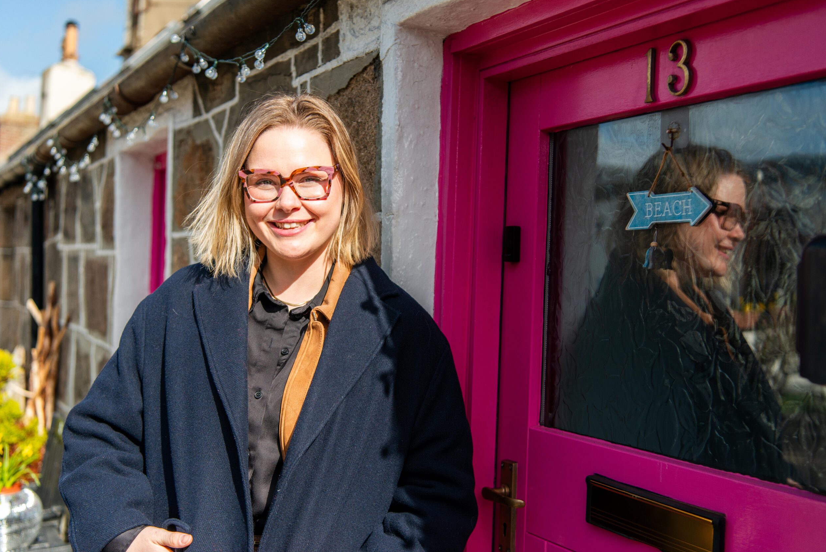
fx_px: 1056
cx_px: 419
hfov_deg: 42.7
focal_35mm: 46
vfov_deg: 29.3
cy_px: 270
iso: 250
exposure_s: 1/3200
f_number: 3.5
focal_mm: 45
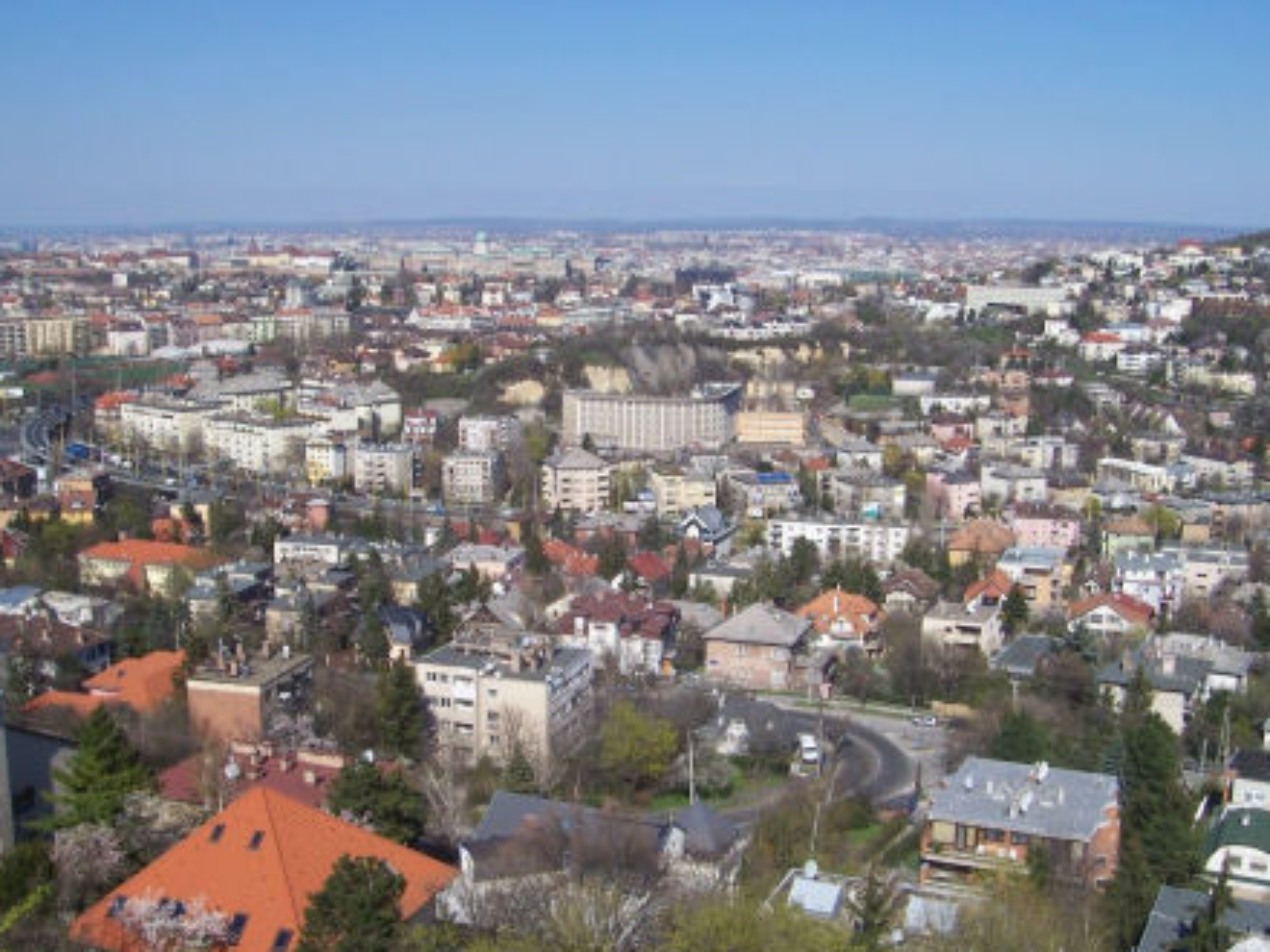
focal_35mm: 43
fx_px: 1578
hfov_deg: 43.9
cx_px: 638
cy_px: 485
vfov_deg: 33.6
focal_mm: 7
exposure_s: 1/500
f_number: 5.6
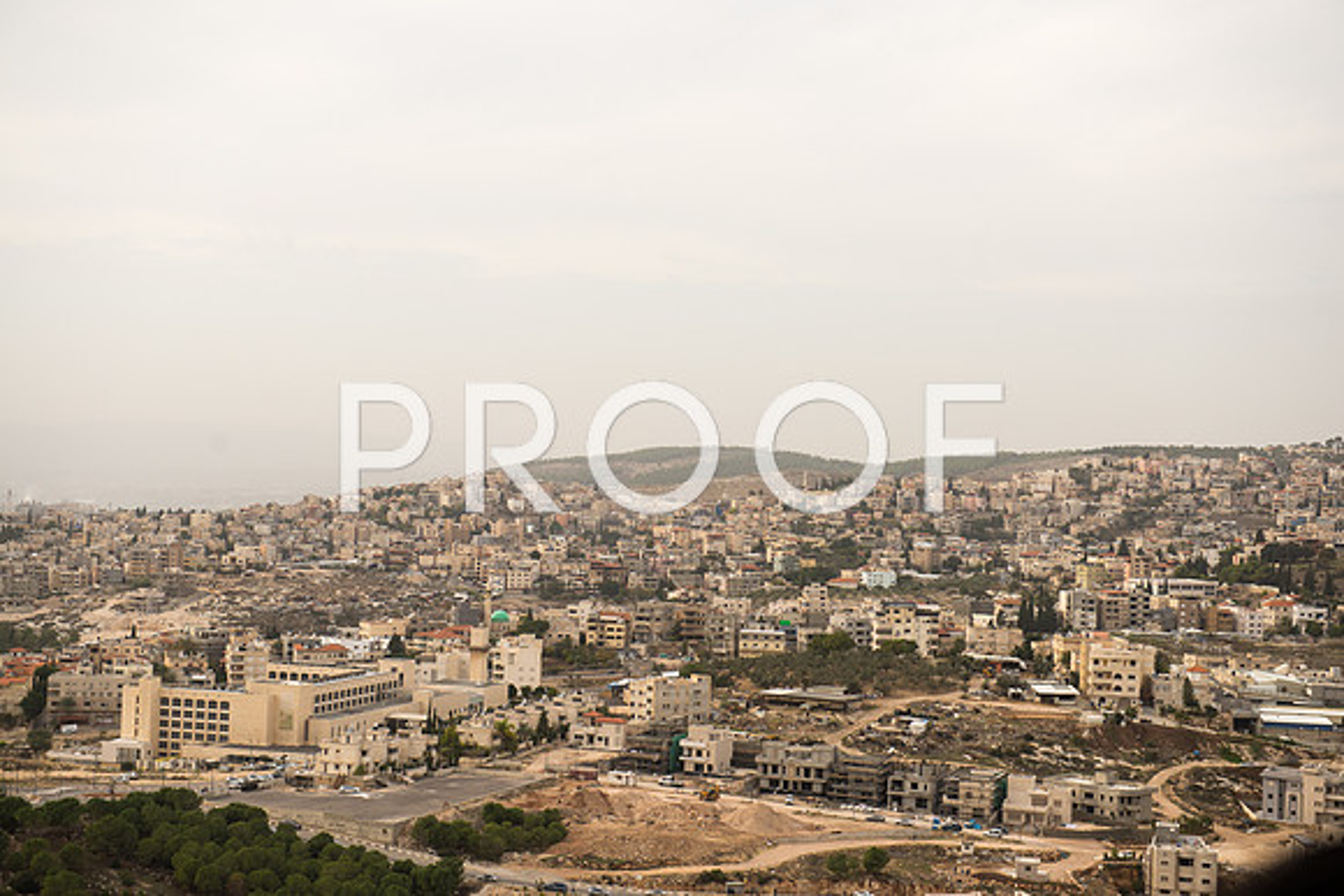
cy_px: 448
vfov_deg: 21.9
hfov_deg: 32.4
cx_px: 672
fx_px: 2315
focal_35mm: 62
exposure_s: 1/800
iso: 100
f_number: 3.5
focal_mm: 62
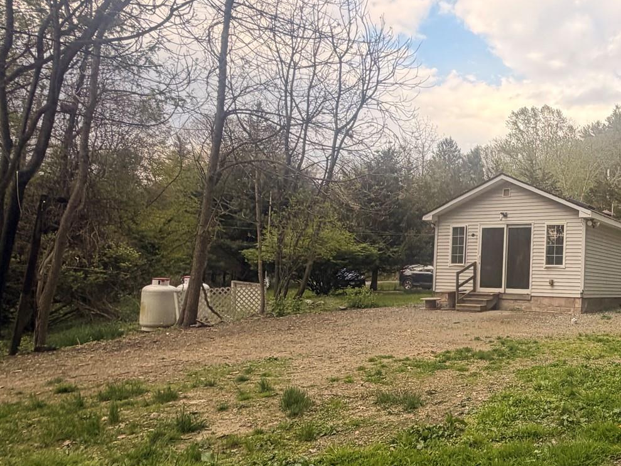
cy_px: 260
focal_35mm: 29
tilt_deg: +4.7
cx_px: 583
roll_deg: -1.2
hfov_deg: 52.4
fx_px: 520
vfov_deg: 48.1
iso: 50
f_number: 2.2
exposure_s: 1/403
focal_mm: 2.22
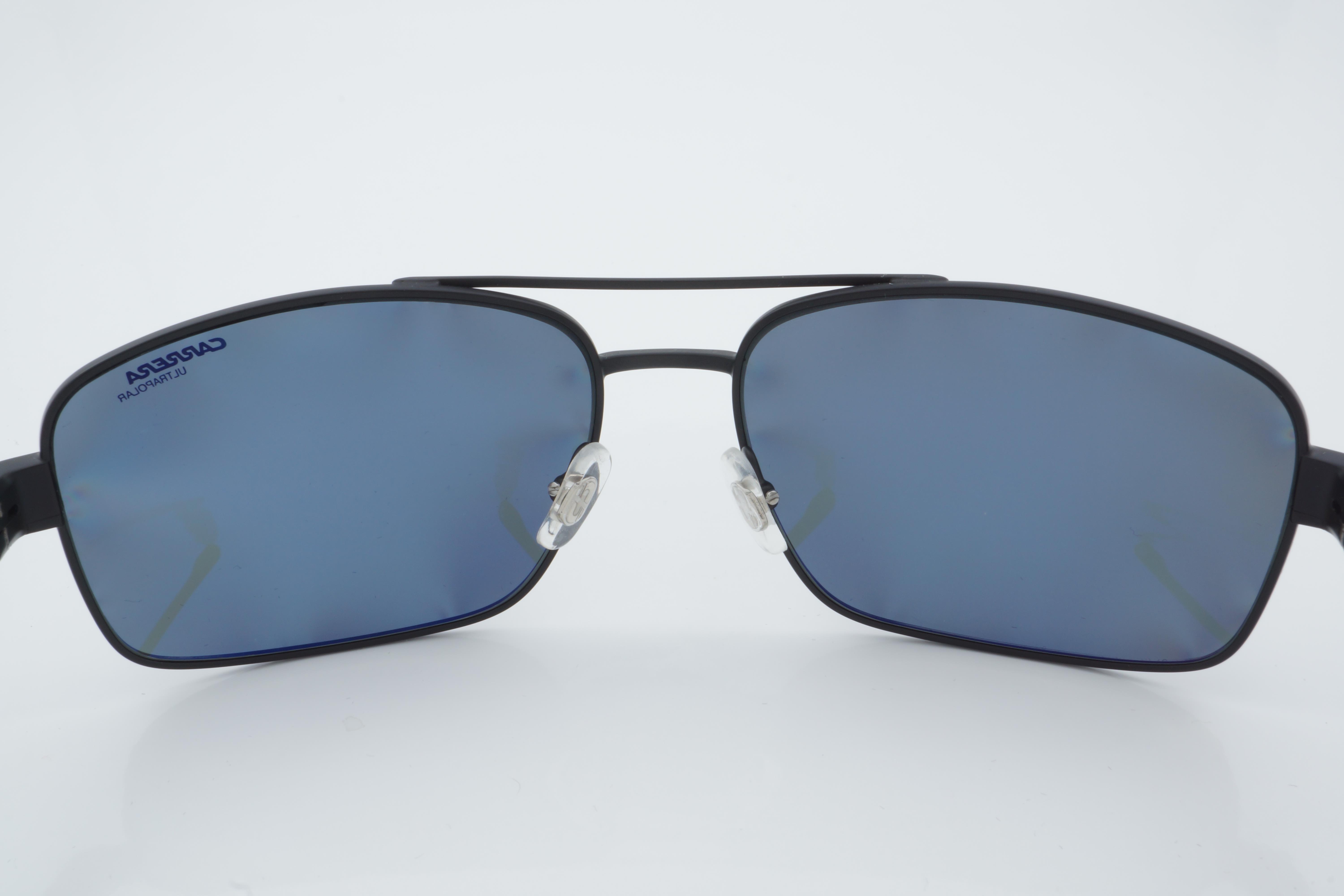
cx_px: 672
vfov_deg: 34.2
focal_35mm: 39
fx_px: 1456
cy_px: 448
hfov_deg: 49.6
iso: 100
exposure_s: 1/4
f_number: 25
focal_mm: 26
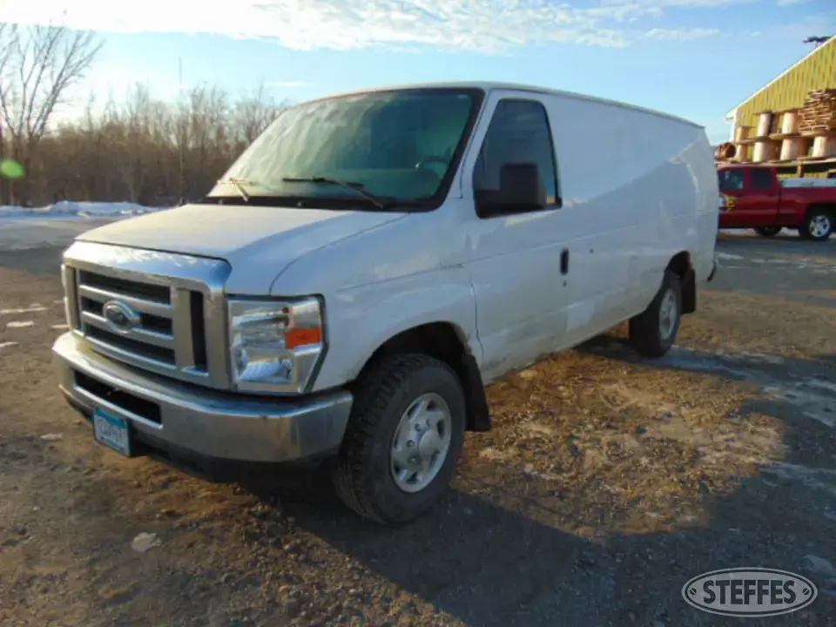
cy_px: 314
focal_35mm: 25
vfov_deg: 54.9
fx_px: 604
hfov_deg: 69.4
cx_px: 418
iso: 80
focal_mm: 4.5
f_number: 3
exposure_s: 1/500
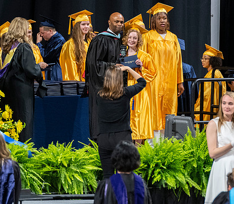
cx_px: 61
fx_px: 3553
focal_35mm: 495
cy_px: 80
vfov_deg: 3.3
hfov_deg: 3.8
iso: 2000
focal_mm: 190
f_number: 4
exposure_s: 1/200
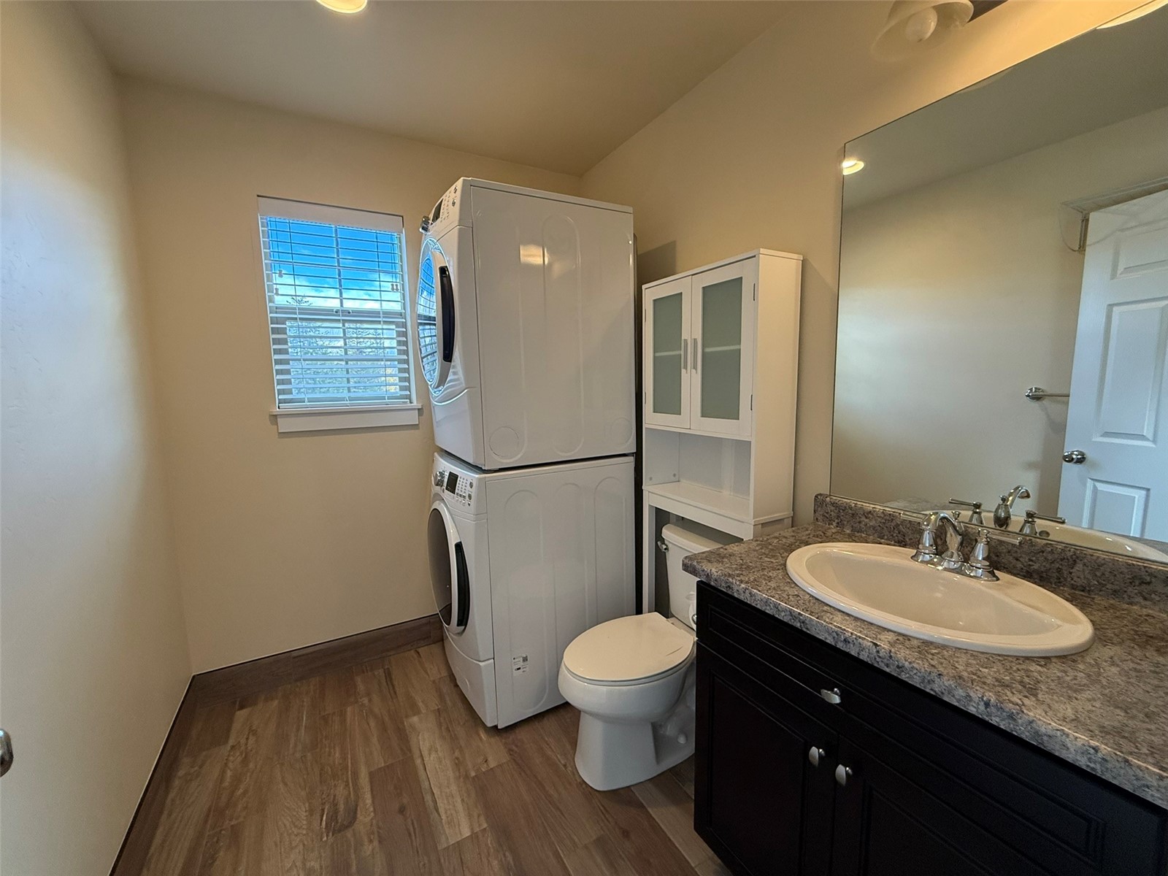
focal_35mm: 14
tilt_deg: -5.8
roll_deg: +1.0
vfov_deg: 85.7
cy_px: 438
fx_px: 472
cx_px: 584
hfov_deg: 102.1
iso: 200
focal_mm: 2.22
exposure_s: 1/120
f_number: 2.2
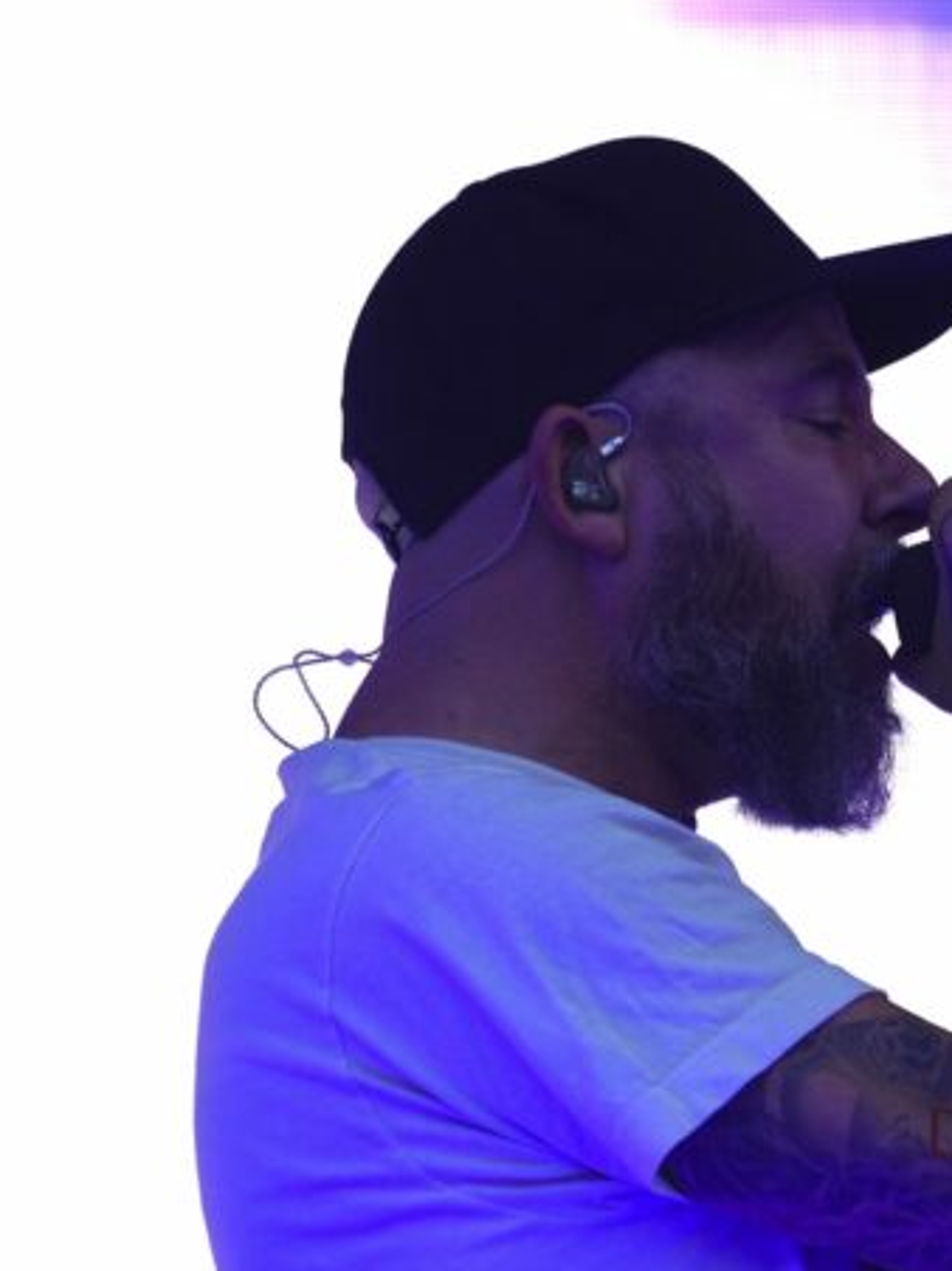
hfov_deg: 3.4
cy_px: 707
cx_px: 696
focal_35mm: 440
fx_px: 16135
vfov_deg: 4.5
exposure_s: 1/320
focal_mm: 179
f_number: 6.3
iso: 250
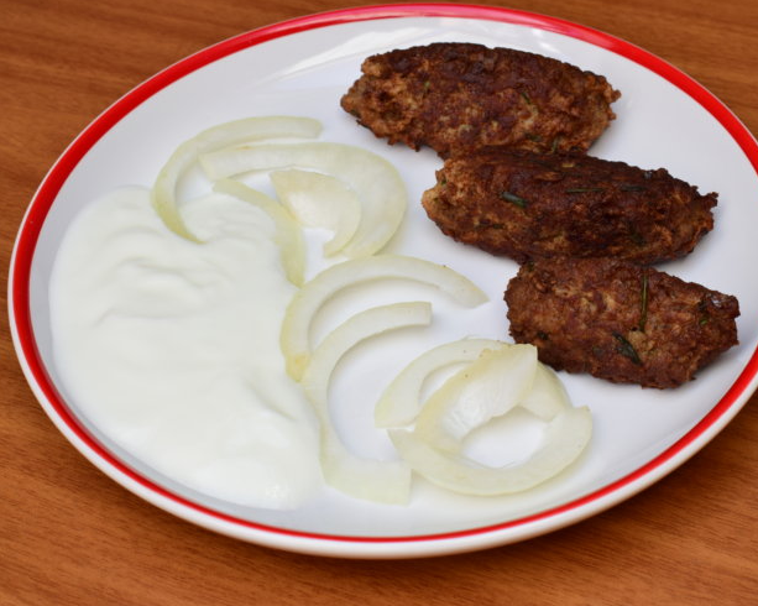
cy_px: 303
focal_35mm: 62
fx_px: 1390
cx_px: 462
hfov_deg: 30.4
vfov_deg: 24.6
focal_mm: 36
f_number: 14
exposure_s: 1/13
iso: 100
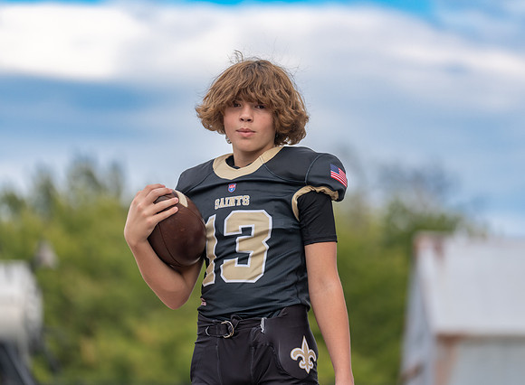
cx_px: 276
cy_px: 191
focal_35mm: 163
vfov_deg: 9.0
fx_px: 2460
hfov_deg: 12.2
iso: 100
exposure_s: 1/640
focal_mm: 146
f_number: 2.8
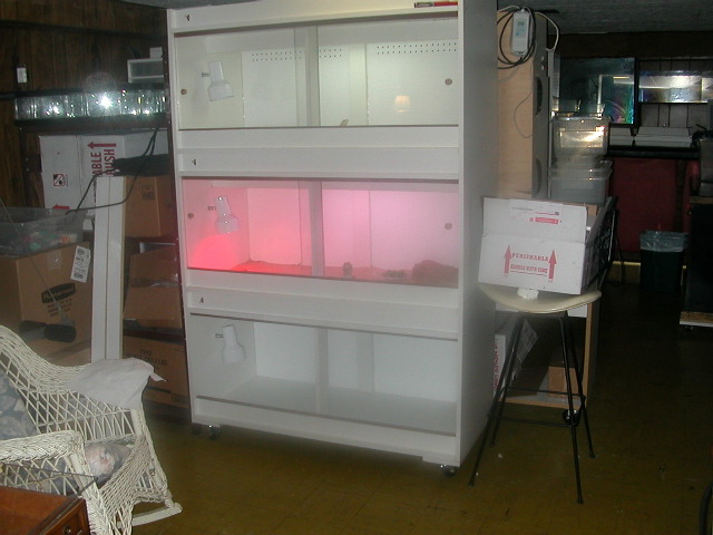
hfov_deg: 50.1
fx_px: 762
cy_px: 268
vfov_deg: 38.7
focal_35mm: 37
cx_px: 356
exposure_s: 1/59.9
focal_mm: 5.6
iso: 100
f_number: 2.7
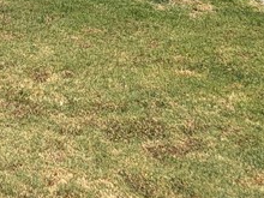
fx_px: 923
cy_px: -182
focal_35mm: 121
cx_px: -200
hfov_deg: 14.5
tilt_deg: +1.1
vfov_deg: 11.2
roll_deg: +0.4
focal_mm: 5.96
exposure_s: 1/3125
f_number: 1.6
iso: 50
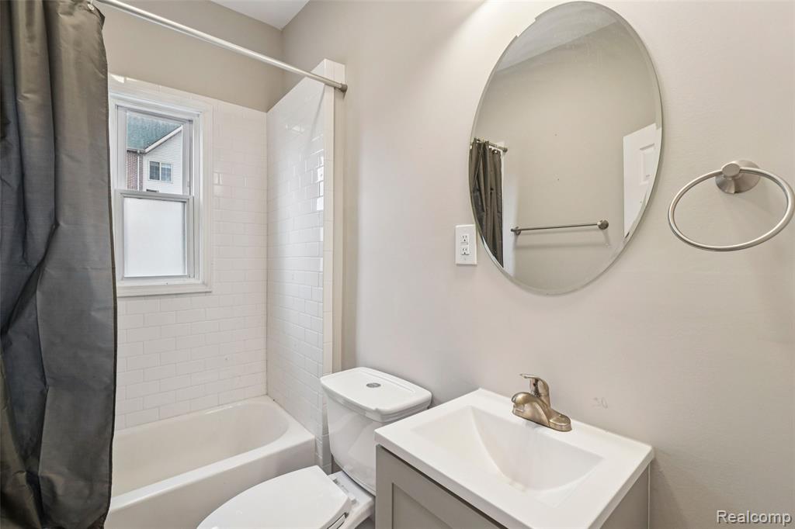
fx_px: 331
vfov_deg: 77.3
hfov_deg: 100.4
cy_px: 264
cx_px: 398
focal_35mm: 15
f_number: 8
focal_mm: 10
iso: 320
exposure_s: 1/30
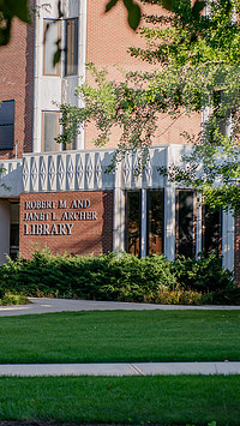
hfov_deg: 11.4
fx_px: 1198
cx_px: 31
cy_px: 211
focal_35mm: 106
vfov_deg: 20.2
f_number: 3.5
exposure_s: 1/500
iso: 125
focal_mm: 62
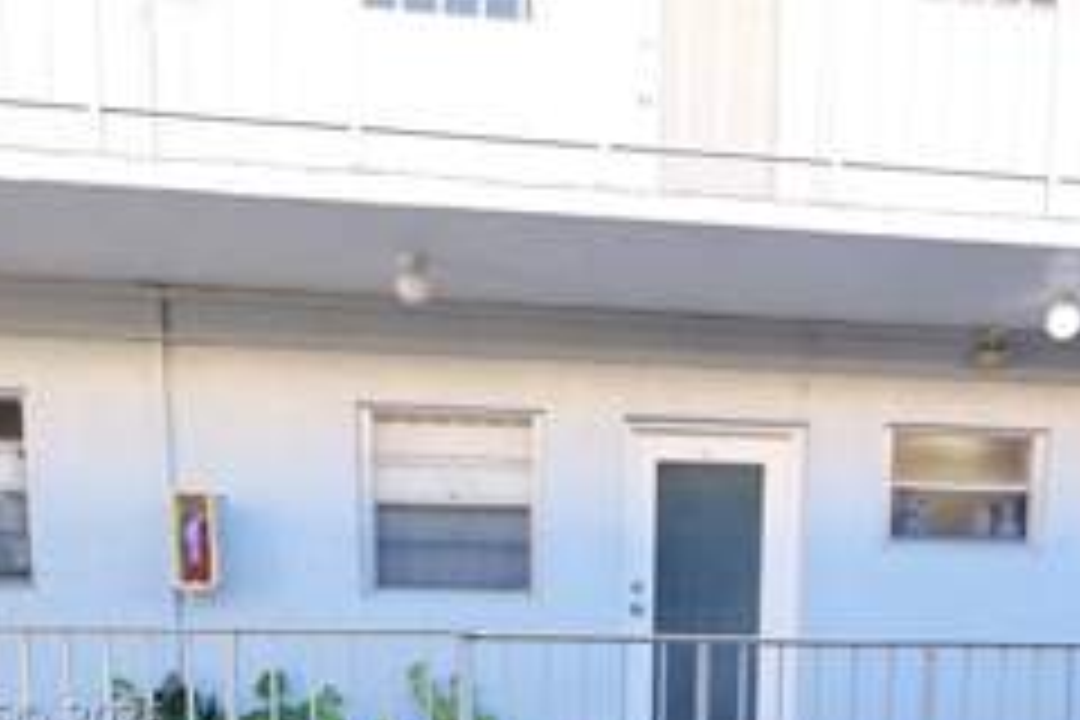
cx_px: 666
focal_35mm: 34
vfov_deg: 35.3
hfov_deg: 55.2
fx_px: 1020
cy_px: 713
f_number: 4.3
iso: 160
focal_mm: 17
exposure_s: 1/60
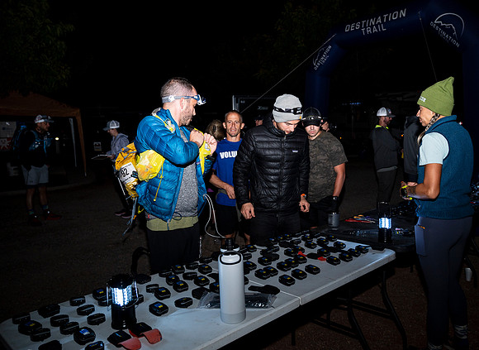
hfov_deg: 61.7
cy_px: 172
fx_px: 400
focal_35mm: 29
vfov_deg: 47.2
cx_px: 266
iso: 200
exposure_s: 1/200
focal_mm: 27
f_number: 4
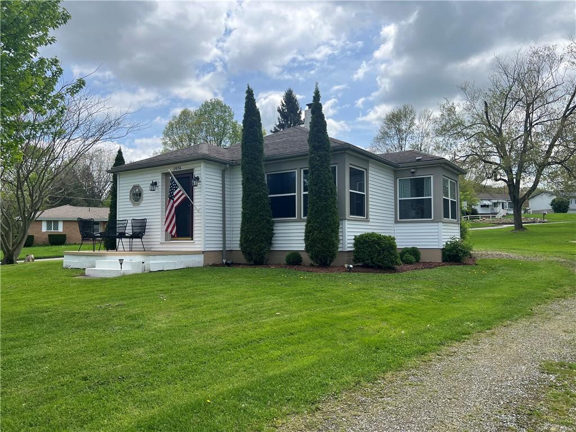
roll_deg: +0.1
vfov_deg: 53.1
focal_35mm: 26
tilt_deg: +1.5
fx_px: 433
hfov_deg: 67.3
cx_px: 288
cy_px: 216
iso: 50
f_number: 1.5
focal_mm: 5.7
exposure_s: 1/3571
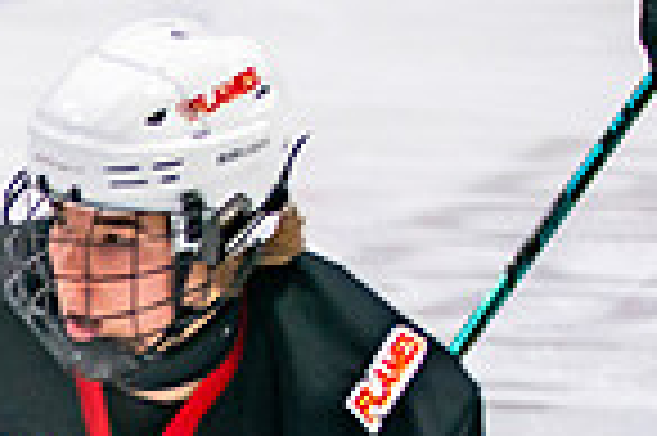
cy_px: 688
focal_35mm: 365
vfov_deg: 3.7
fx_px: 6654
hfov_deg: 5.6
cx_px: -565
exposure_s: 1/640
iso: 800
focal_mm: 70
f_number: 2.8
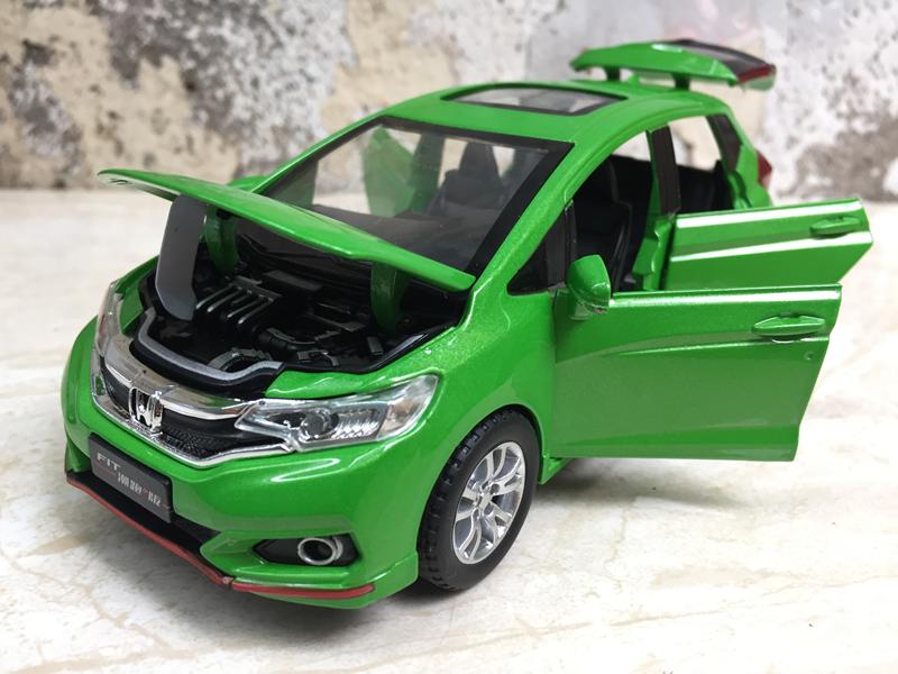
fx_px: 752
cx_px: 449
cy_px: 337
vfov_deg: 48.2
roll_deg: -2.8
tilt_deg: -22.6
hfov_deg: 61.7
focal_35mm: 29
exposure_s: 1/33
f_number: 2.2
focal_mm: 4.15
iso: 32
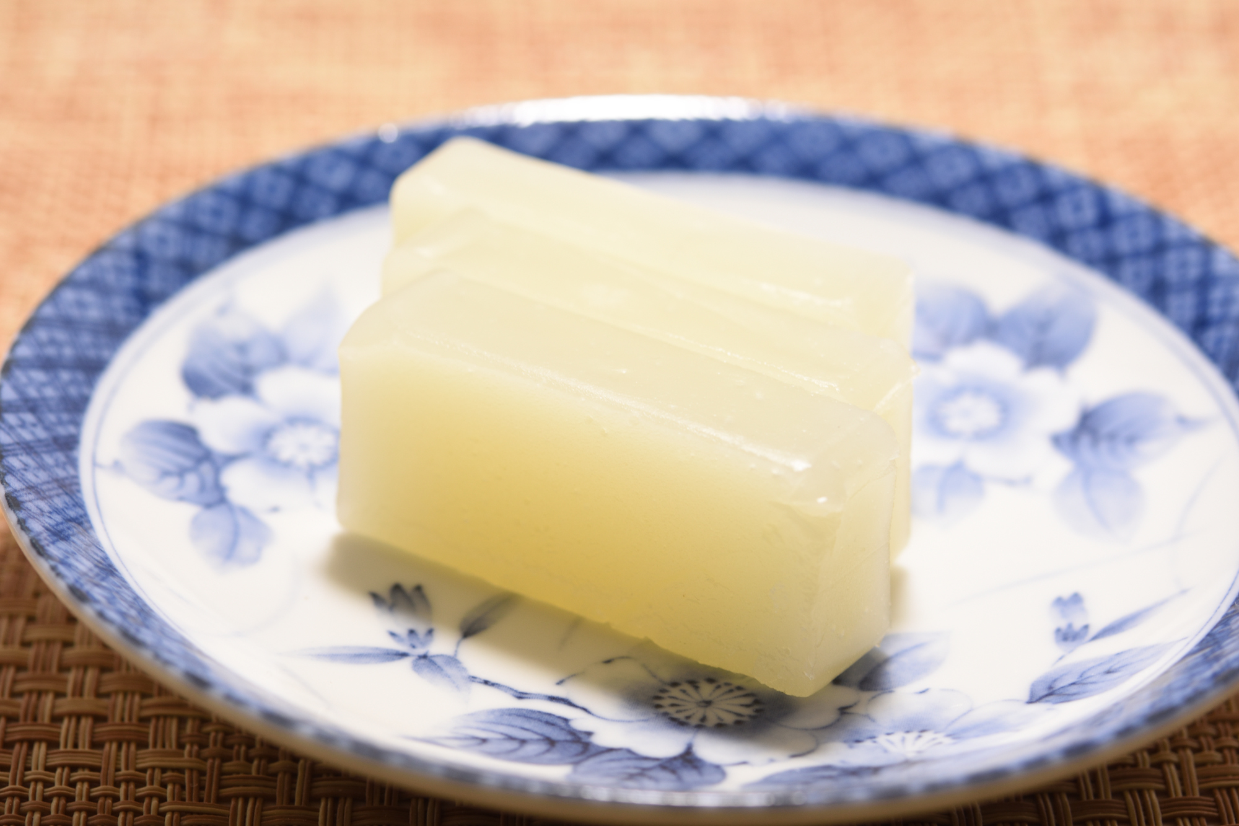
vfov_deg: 15.2
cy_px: 413
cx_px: 620
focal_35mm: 90
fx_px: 3097
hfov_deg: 22.6
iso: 100
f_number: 5.6
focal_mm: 60
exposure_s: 1/13
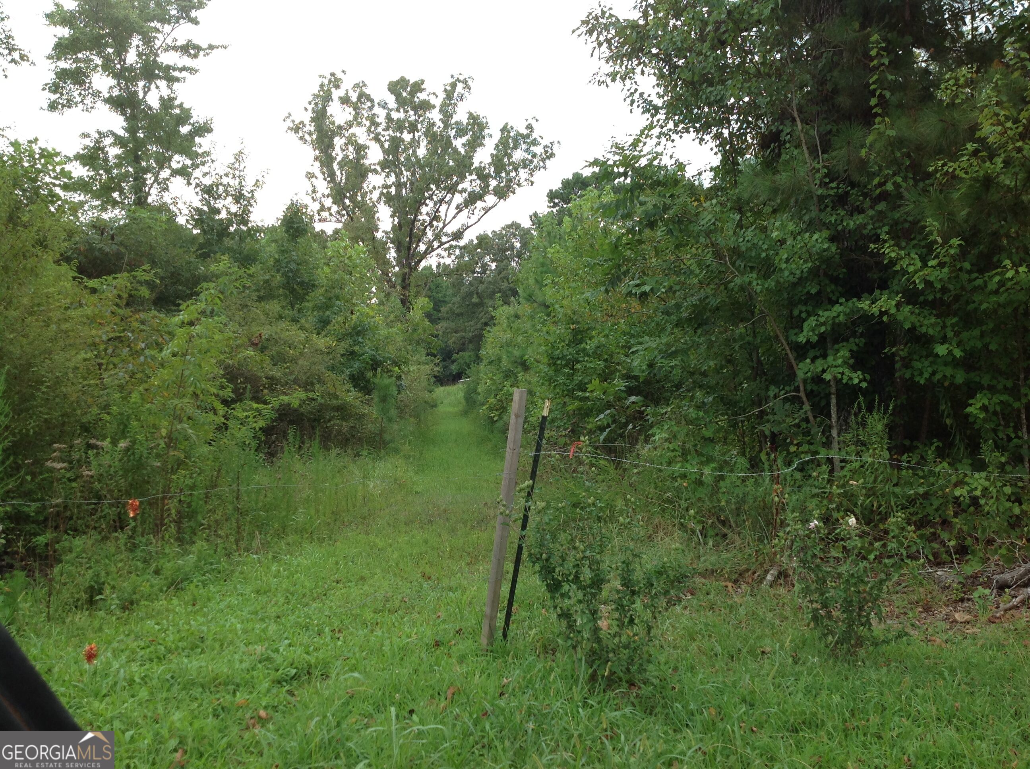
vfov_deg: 40.6
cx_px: 515
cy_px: 384
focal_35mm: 35
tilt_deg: +1.5
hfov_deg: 52.7
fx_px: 1040
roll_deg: -1.7
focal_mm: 4.28
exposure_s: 1/191
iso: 50
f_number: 2.4
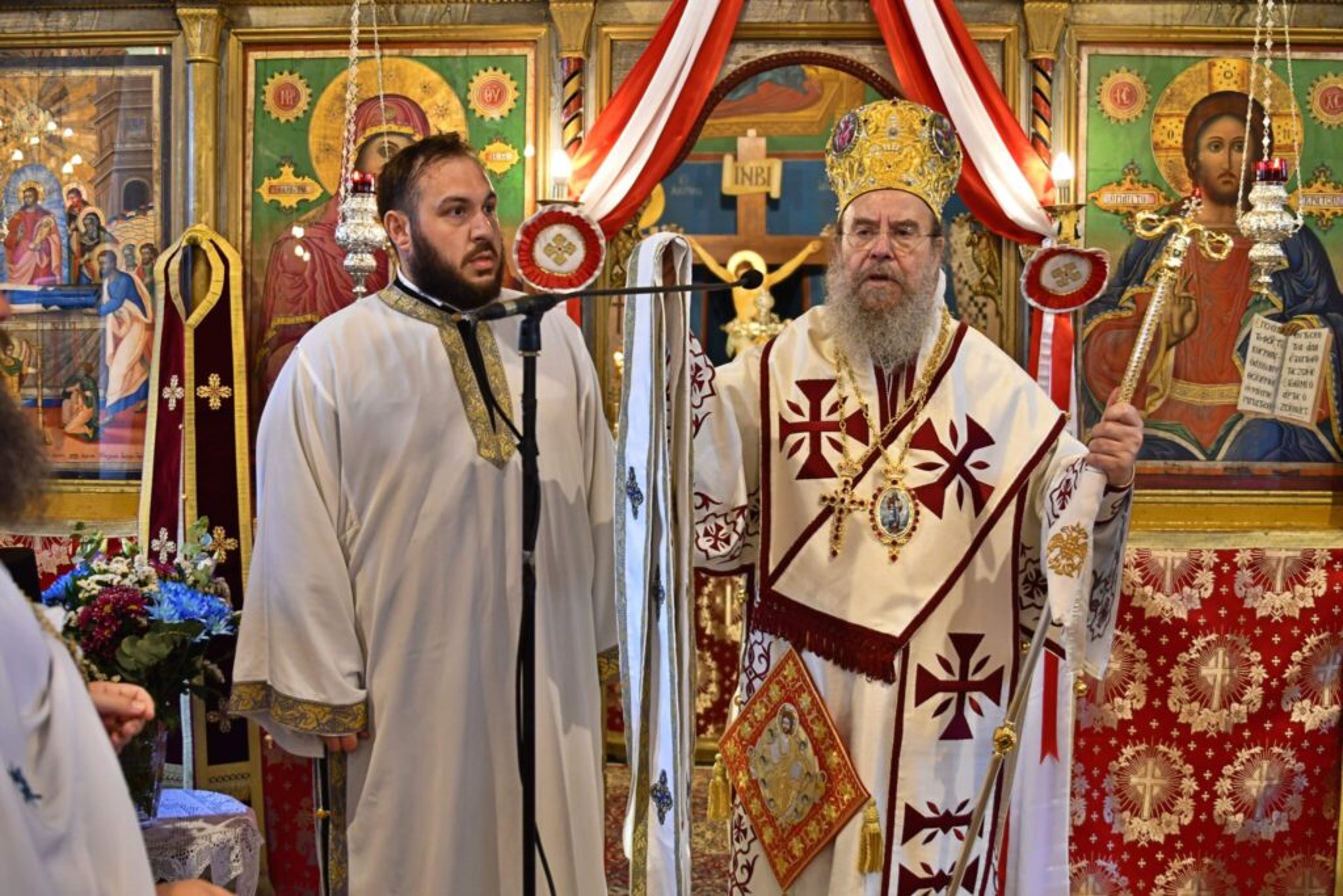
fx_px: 1343
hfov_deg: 53.1
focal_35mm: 36
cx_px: 672
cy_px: 448
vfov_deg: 36.9
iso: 1000
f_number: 2.8
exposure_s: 1/125
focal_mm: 24
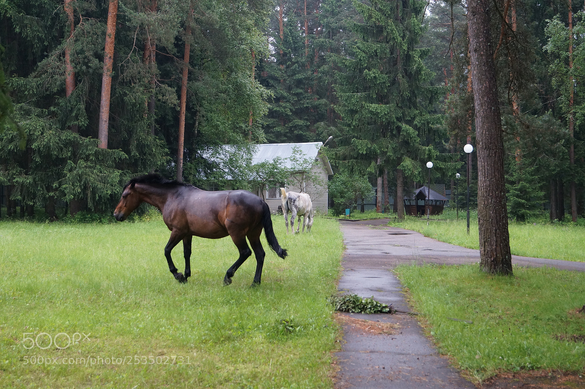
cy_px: 194
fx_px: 730
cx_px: 292
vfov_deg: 29.8
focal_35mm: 45
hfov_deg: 43.6
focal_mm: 30
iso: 640
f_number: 4.5
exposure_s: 1/160
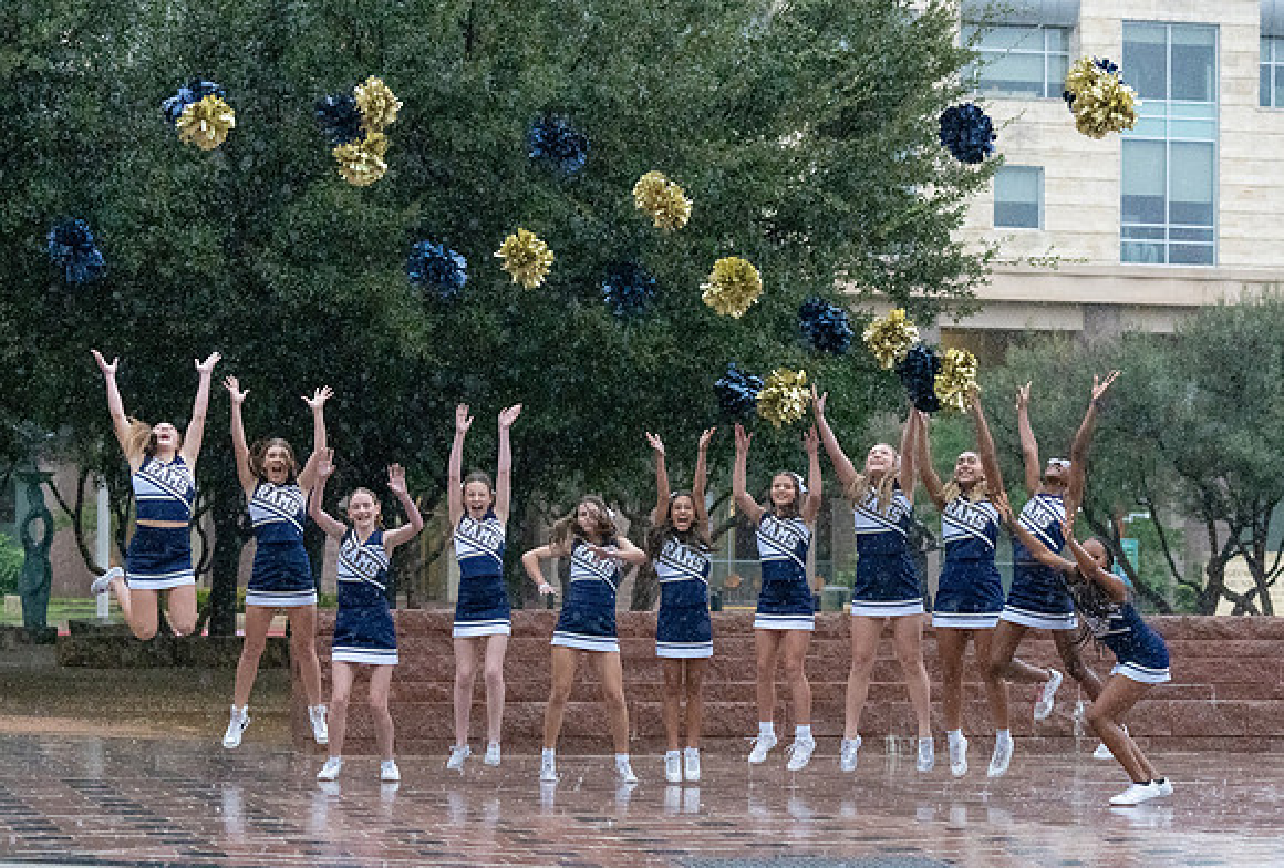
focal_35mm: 99
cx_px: 660
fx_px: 3544
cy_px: 541
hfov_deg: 20.5
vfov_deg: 13.9
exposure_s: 1/1250
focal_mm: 70
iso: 12800
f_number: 3.5
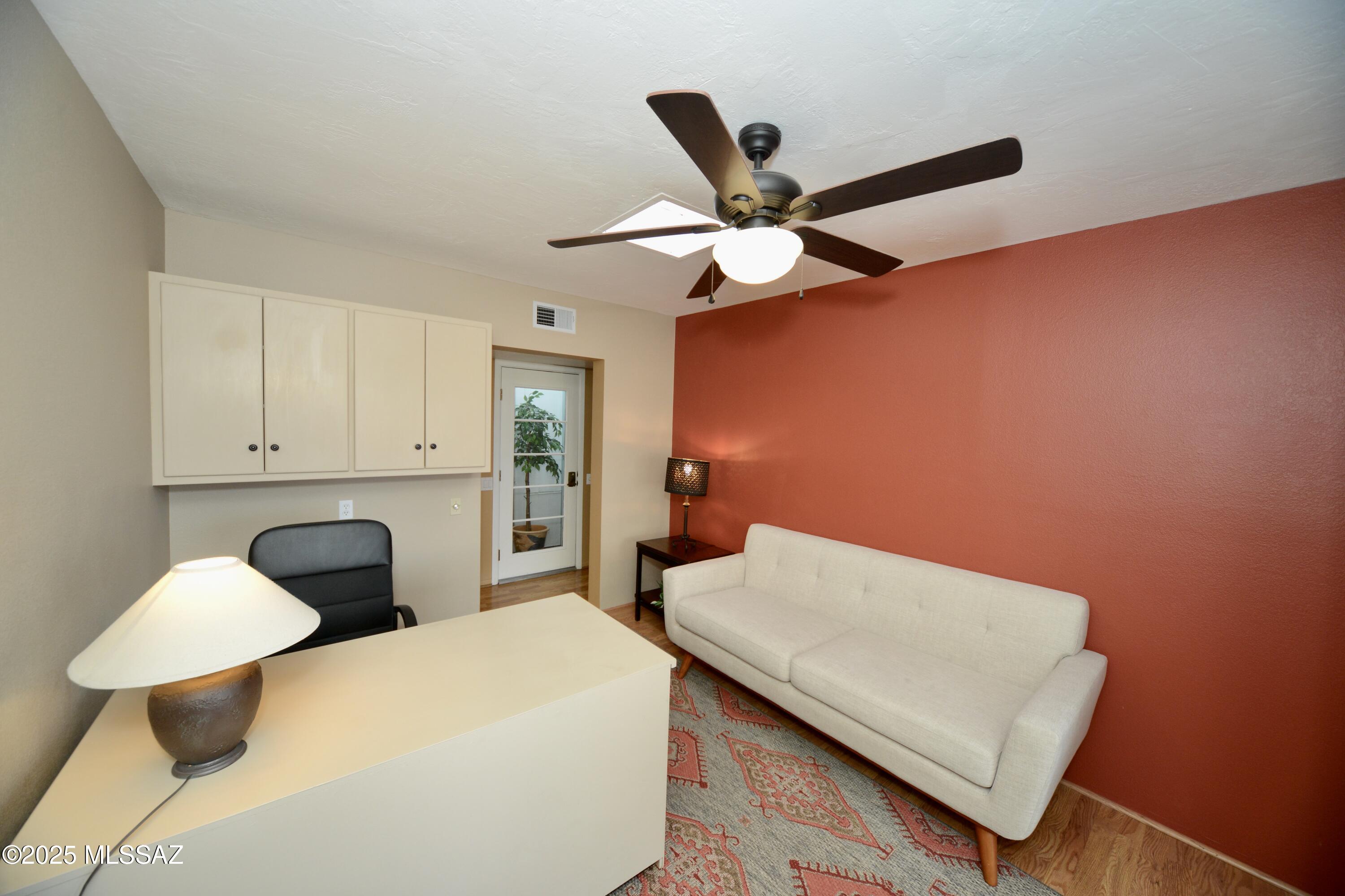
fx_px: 448
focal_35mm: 12
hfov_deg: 112.6
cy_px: 448
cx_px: 672
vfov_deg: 90.0
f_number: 7.1
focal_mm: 12
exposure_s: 1/60
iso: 800
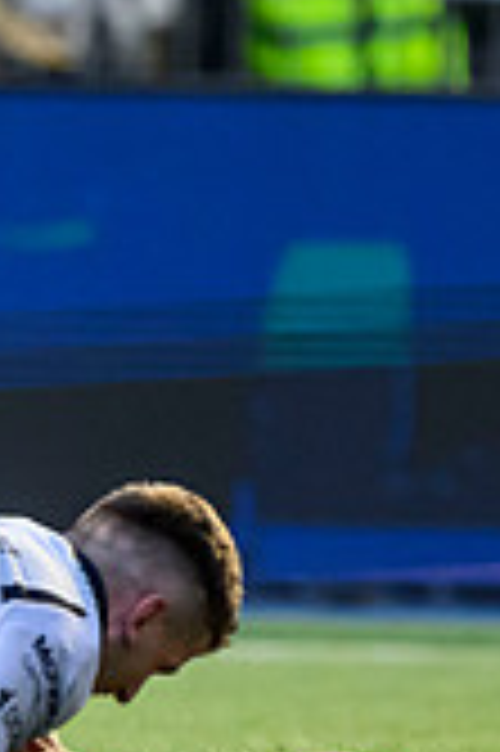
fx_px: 41896
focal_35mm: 2007
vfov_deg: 1.0
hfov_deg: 0.7
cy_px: 883
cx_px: -892
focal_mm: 400
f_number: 3.5
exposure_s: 1/1600
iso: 4000
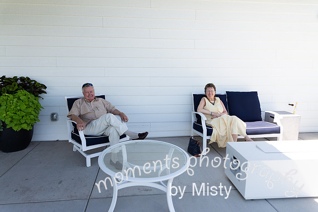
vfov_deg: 53.2
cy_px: 106
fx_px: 212
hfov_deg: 73.7
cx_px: 159
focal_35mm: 24
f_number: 3.2
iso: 64
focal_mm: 24
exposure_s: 1/400
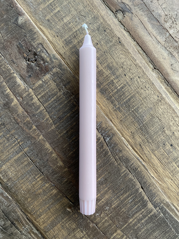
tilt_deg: -87.2
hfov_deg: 53.1
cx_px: 90
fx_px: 179
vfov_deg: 67.3
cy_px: 120
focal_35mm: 26
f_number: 1.8
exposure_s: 1/60
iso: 250
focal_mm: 4.25
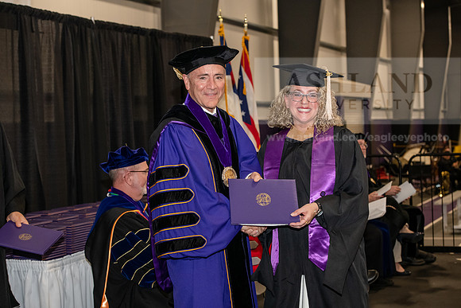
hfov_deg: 28.8
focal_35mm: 70
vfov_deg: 19.5
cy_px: 154
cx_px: 230
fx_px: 897
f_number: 5.6
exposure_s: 1/200
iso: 2500
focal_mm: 70
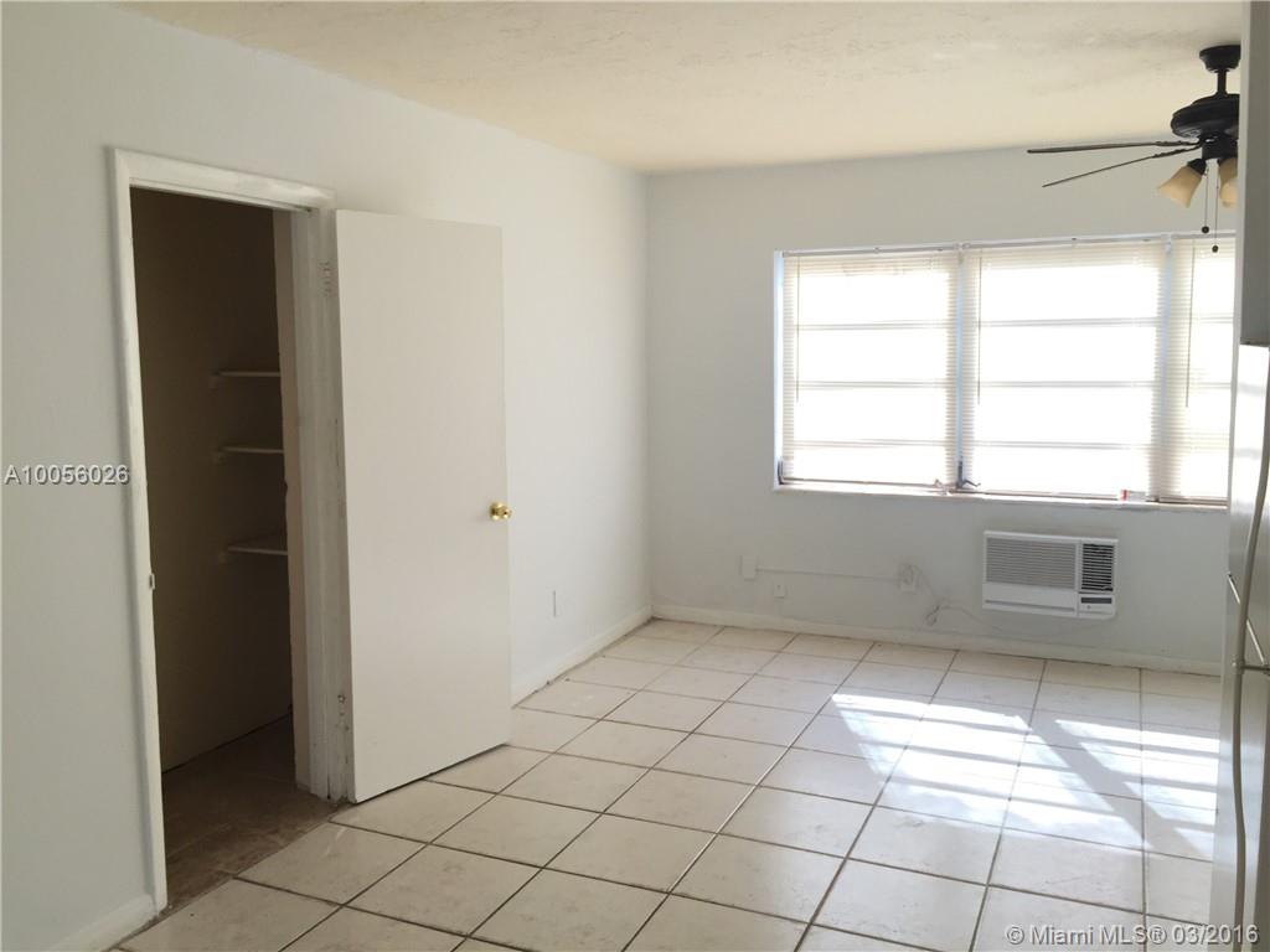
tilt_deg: -6.0
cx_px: 635
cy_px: 476
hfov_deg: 61.7
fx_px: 1064
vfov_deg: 48.2
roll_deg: +0.3
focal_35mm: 29
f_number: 2.2
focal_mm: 4.15
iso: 40
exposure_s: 1/120
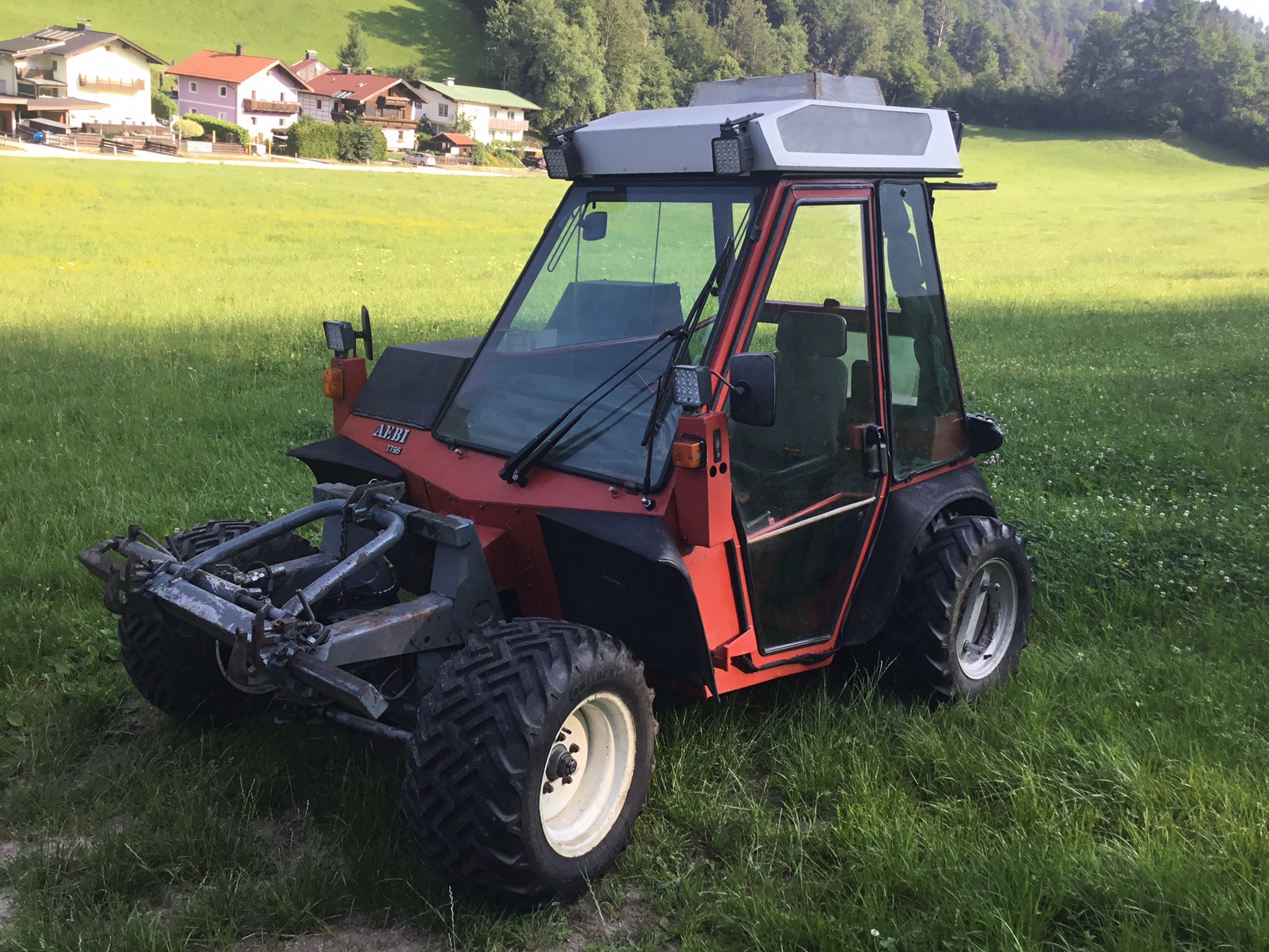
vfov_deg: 45.4
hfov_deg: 58.4
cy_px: 476
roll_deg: -7.4
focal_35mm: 31
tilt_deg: -18.5
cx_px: 634
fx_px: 1136
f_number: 2.4
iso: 25
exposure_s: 1/264
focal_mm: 3.3
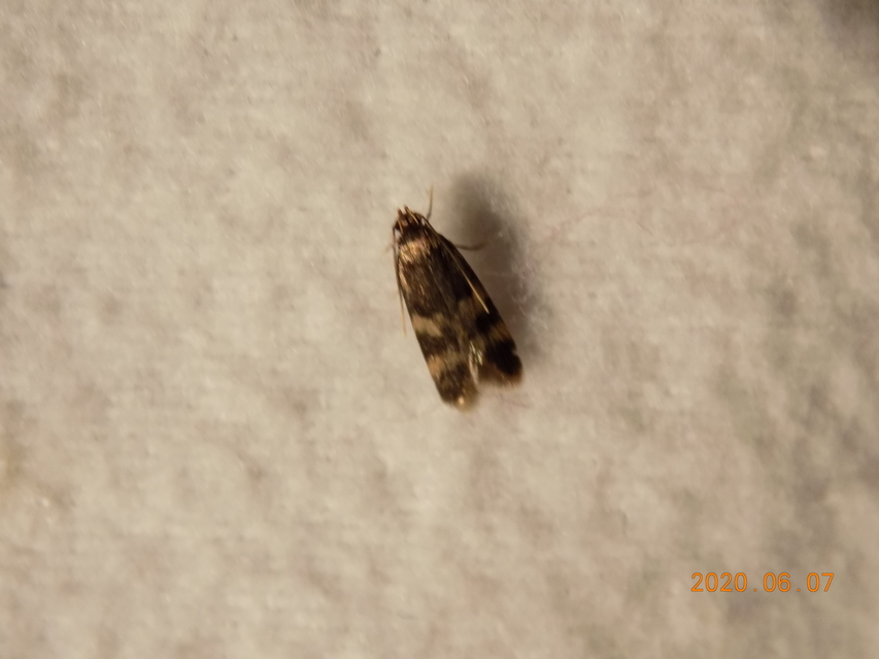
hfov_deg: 16.7
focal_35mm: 118
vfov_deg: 12.6
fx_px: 2997
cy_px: 330
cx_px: 440
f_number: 4.8
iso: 180
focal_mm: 20.9
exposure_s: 1/30
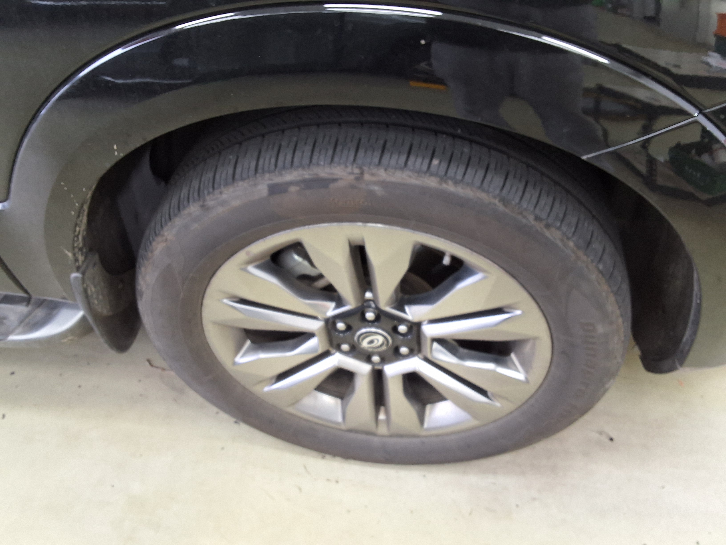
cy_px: 272
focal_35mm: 28
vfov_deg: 49.7
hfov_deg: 63.4
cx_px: 363
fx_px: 587
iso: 125
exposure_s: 1/40
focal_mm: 2.91
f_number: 1.9
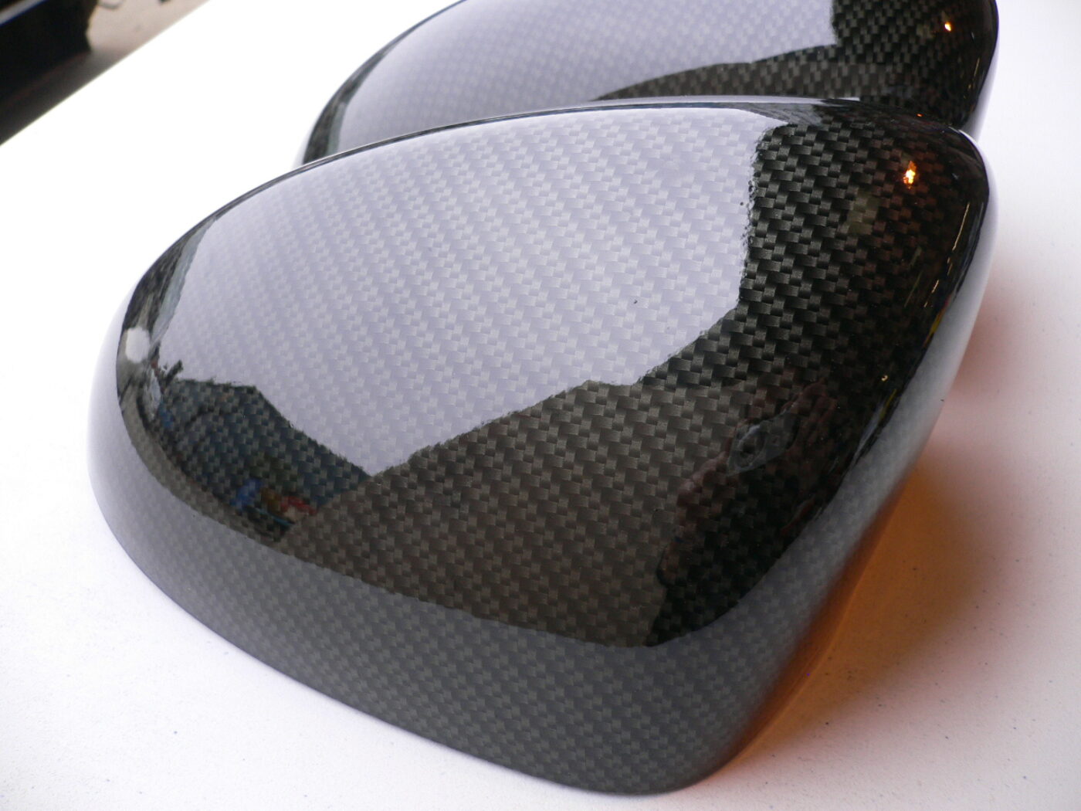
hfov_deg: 52.6
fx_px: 1093
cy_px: 406
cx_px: 540
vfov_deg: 40.7
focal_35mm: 35
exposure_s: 1/100
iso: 100
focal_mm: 5.8
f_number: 2.8
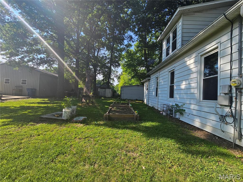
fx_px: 91
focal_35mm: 13
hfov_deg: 106.2
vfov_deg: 89.9
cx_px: 122
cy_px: 91
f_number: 2.2
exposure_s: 1/968
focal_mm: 2.2
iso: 50
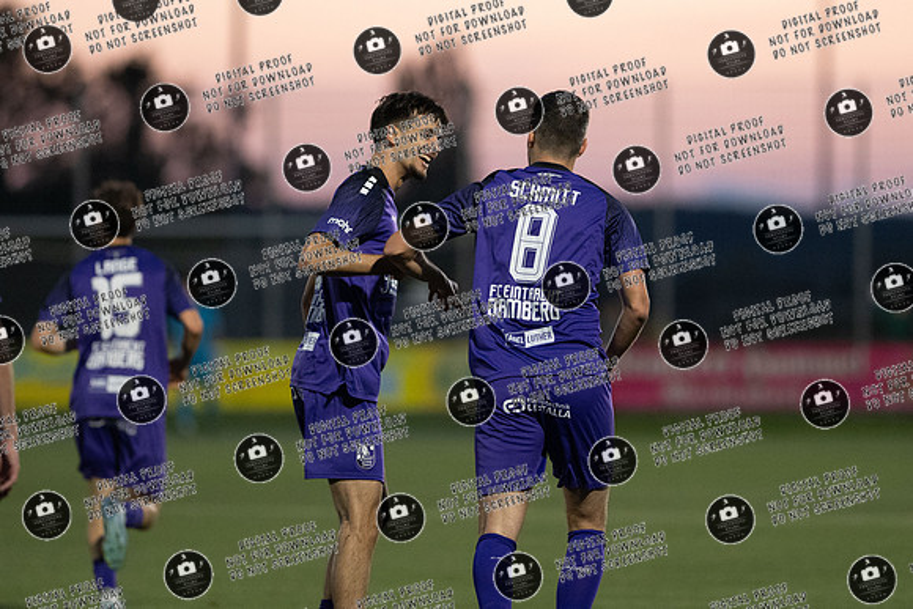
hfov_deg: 5.6
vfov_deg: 3.7
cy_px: 235
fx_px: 9345
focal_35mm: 368
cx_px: 492
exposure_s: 1/1250
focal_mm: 300
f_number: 3.5
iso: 6400
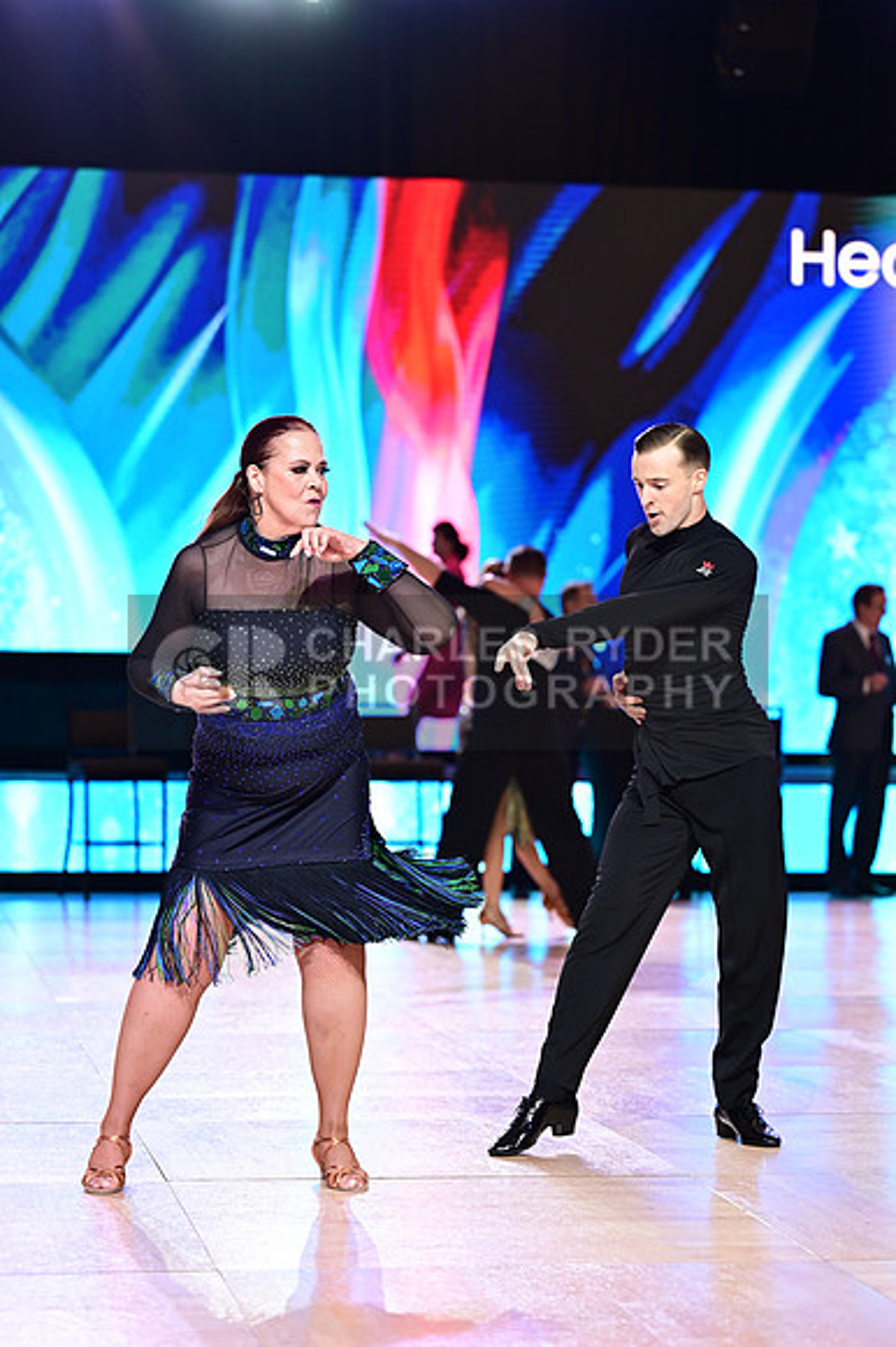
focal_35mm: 92
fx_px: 3439
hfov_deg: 14.8
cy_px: 674
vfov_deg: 22.2
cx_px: 448
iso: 1600
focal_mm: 92
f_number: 2.8
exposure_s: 1/400
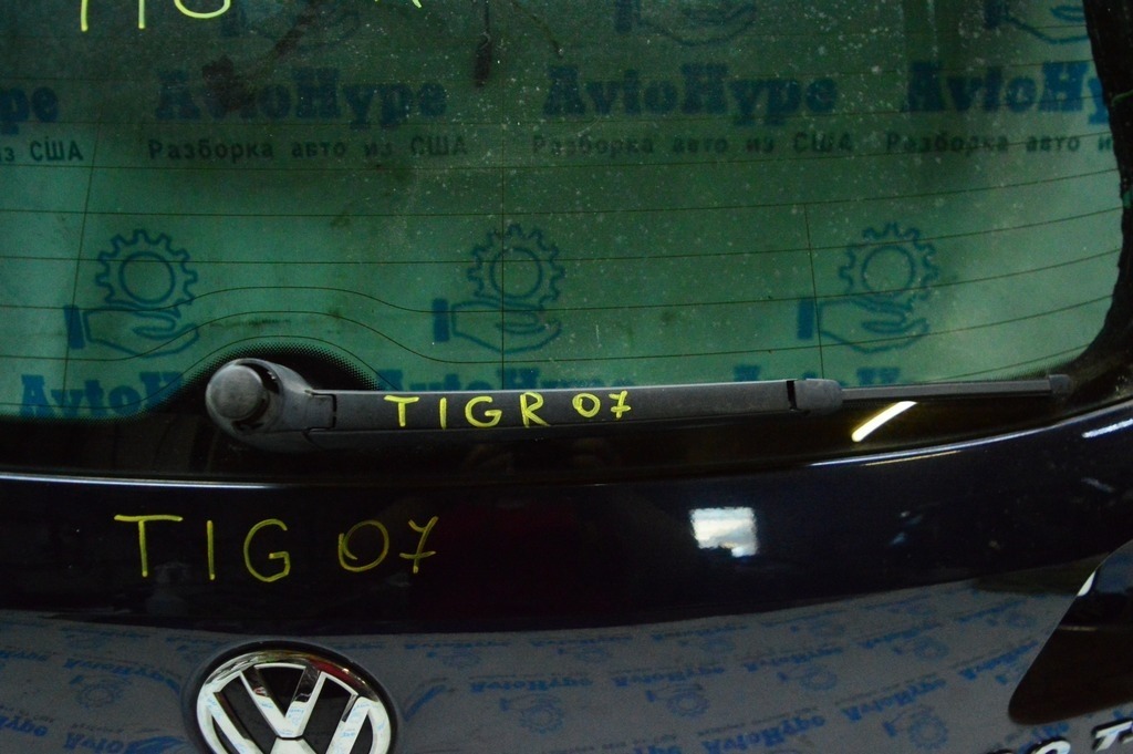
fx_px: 849
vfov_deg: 47.9
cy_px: 377
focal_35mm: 27
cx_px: 566
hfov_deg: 67.4
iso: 6400
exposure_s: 1/500
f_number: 3.5
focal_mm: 18
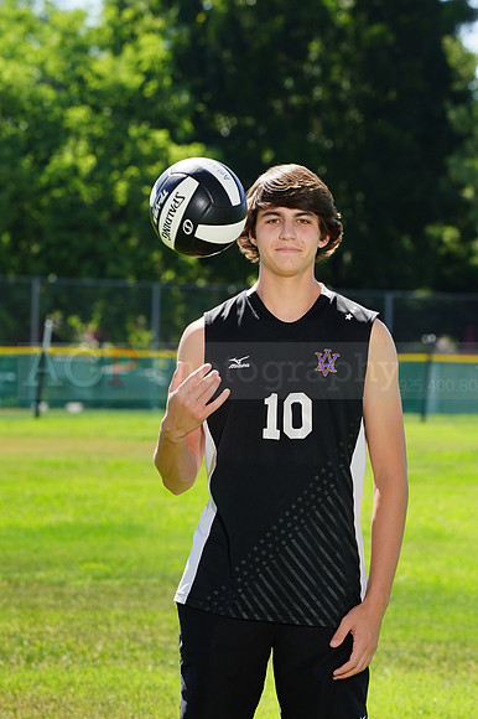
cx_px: 239
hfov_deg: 6.0
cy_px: 360
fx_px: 4566
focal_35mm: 229
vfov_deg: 9.0
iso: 200
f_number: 11
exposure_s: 1/200
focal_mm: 229
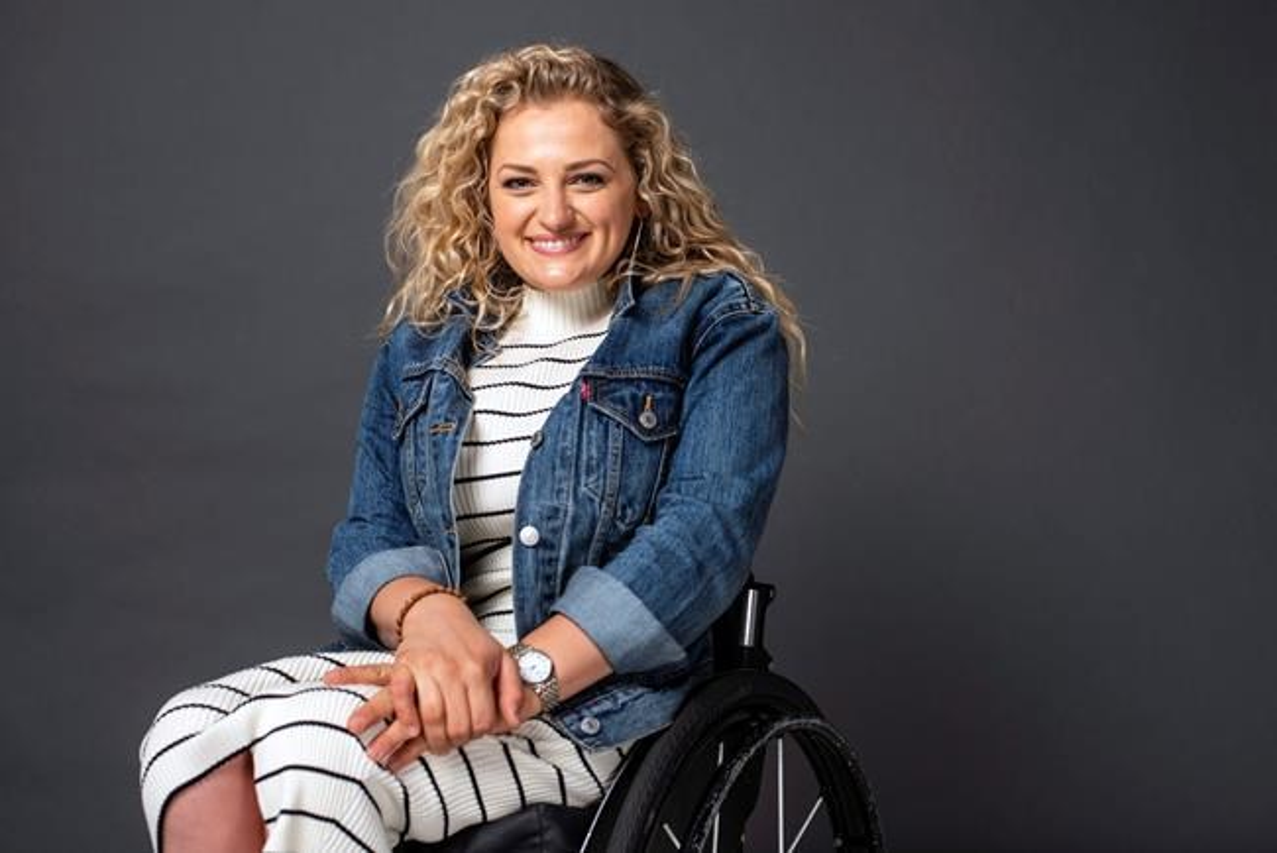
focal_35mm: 50
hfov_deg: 39.6
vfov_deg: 27.0
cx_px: 638
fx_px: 1774
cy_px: 426
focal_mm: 50
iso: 50
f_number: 5
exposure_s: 1/160
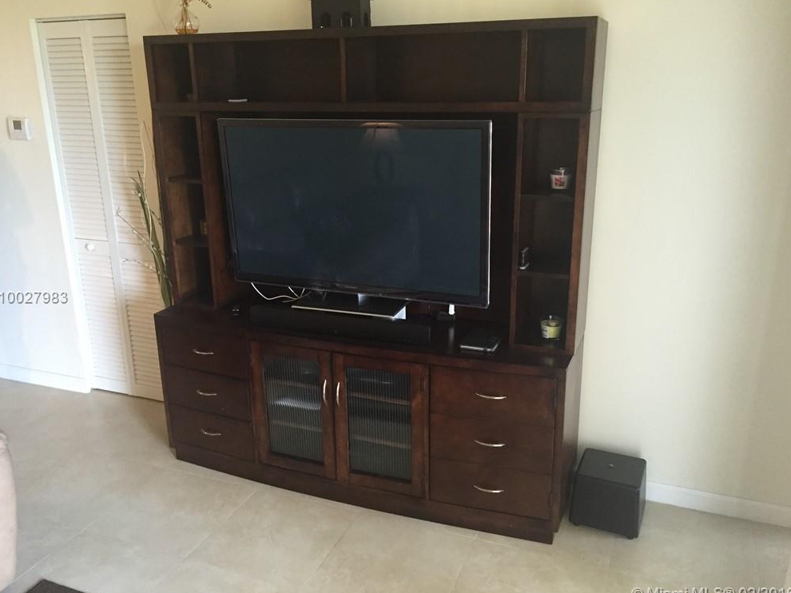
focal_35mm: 30
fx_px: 685
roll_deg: -0.4
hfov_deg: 60.0
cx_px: 393
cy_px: 298
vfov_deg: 46.8
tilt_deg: -17.5
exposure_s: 1/30
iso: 250
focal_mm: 4.15
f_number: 2.2
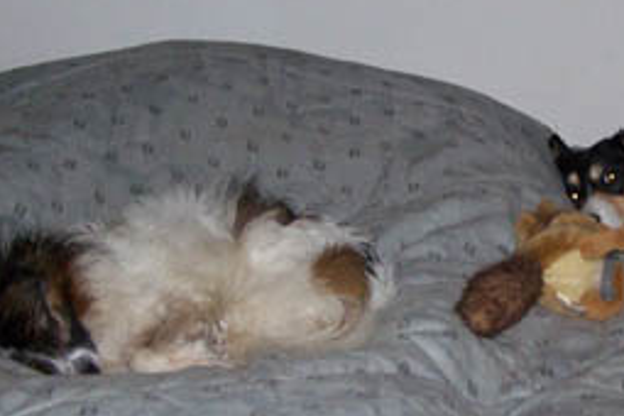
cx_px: 511
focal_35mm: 93
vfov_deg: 14.7
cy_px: 186
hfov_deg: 21.6
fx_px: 1612
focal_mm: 6.3
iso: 160
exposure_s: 1/60
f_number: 2.8
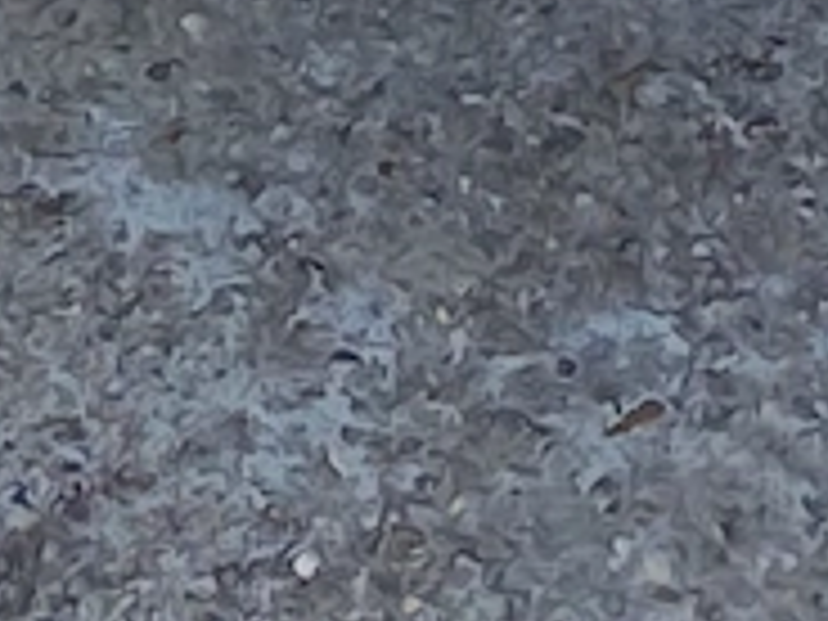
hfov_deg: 7.0
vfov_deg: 4.6
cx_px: 850
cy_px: -2290
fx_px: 6769
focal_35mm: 283
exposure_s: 1/600
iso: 125
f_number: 1.75
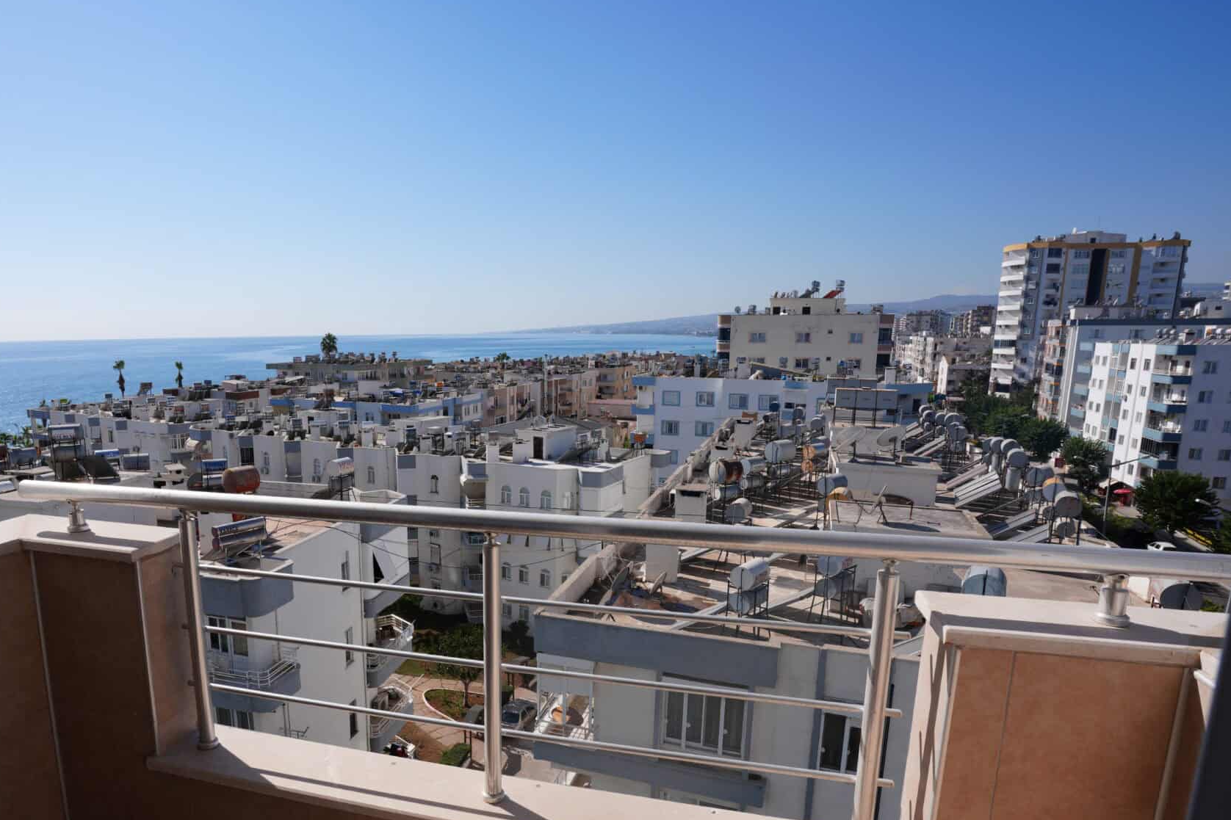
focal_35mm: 22
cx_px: 495
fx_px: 752
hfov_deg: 77.7
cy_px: 482
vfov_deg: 56.9
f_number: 10
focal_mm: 18
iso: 100
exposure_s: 1/250
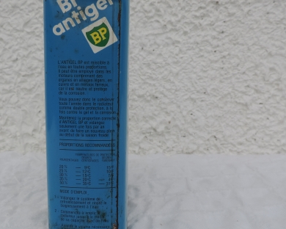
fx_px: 305
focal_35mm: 36
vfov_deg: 41.1
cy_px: 109
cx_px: 108
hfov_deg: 49.8
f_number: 3
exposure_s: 1/200
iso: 80
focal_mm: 4.3
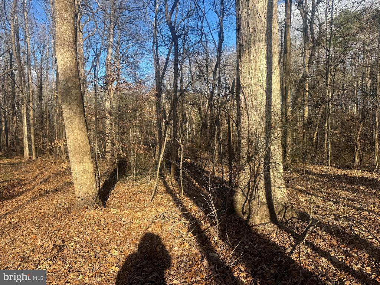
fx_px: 263
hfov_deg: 71.6
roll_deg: +0.4
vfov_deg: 56.8
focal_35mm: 24
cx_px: 190
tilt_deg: -2.9
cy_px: 142
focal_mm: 6.76
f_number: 1.78
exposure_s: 1/1980
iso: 80
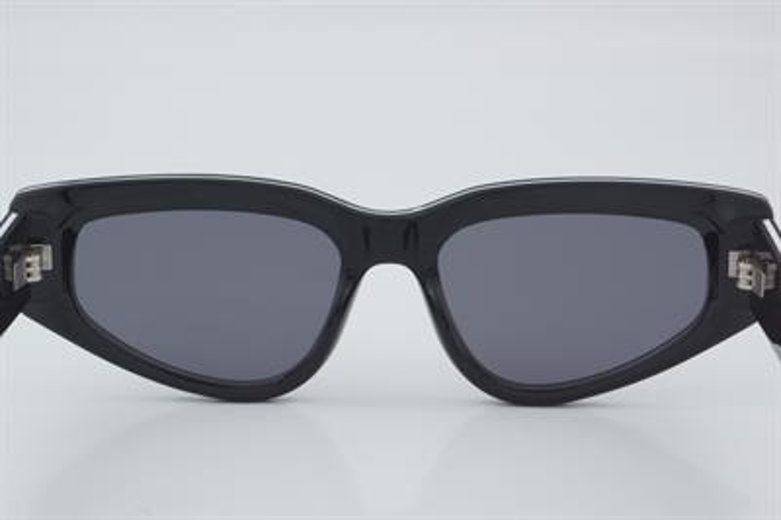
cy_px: 260
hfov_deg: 27.0
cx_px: 390
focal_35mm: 75
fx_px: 1626
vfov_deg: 18.2
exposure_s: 1/4
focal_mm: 50
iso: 100
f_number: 32
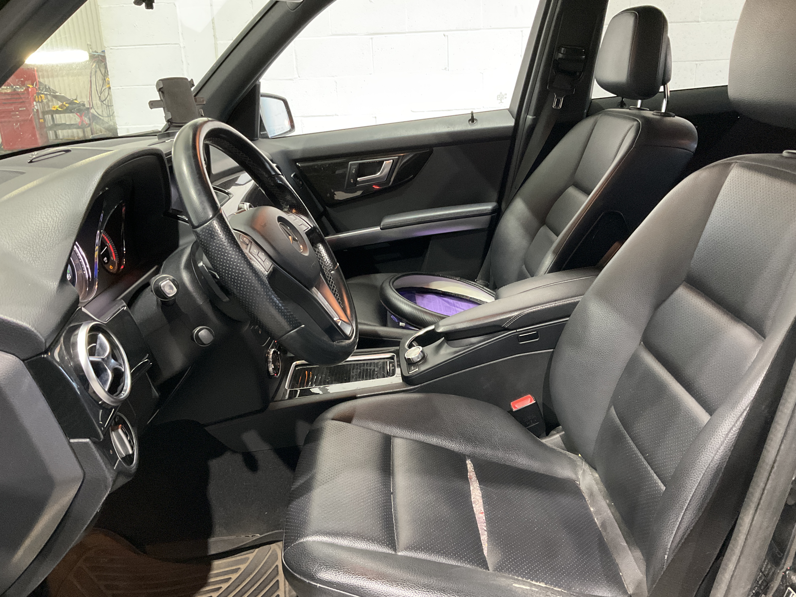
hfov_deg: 61.7
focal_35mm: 29
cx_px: 398
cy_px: 298
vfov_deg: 48.2
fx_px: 667
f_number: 1.8
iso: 400
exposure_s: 1/30
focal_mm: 3
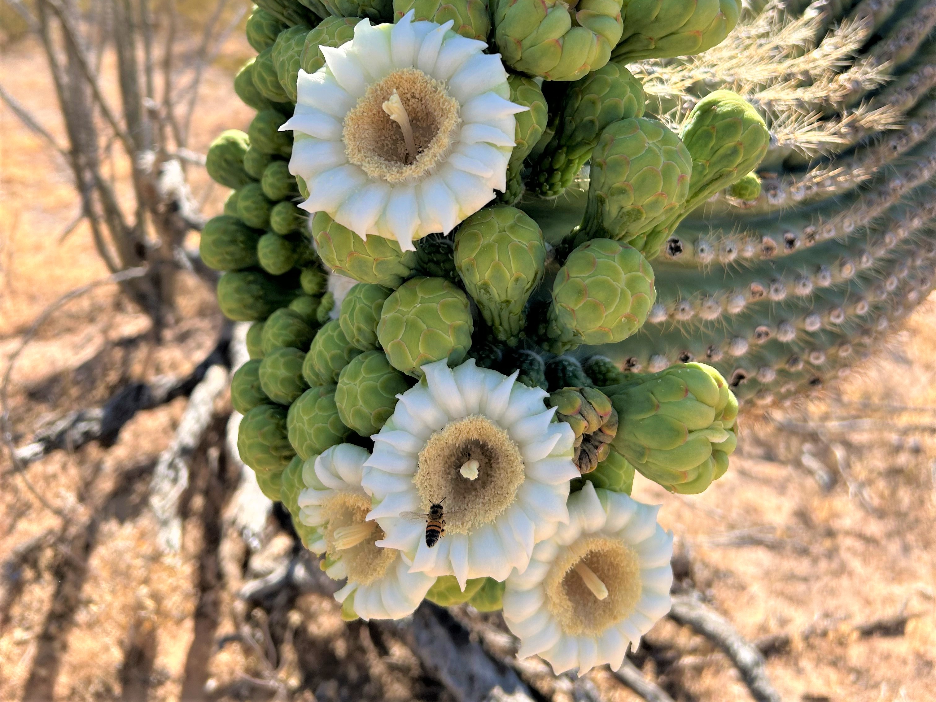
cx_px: 468
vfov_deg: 53.1
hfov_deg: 67.3
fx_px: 703
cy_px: 351
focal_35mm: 26
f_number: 1.5
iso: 50
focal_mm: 5.7
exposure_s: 1/3704
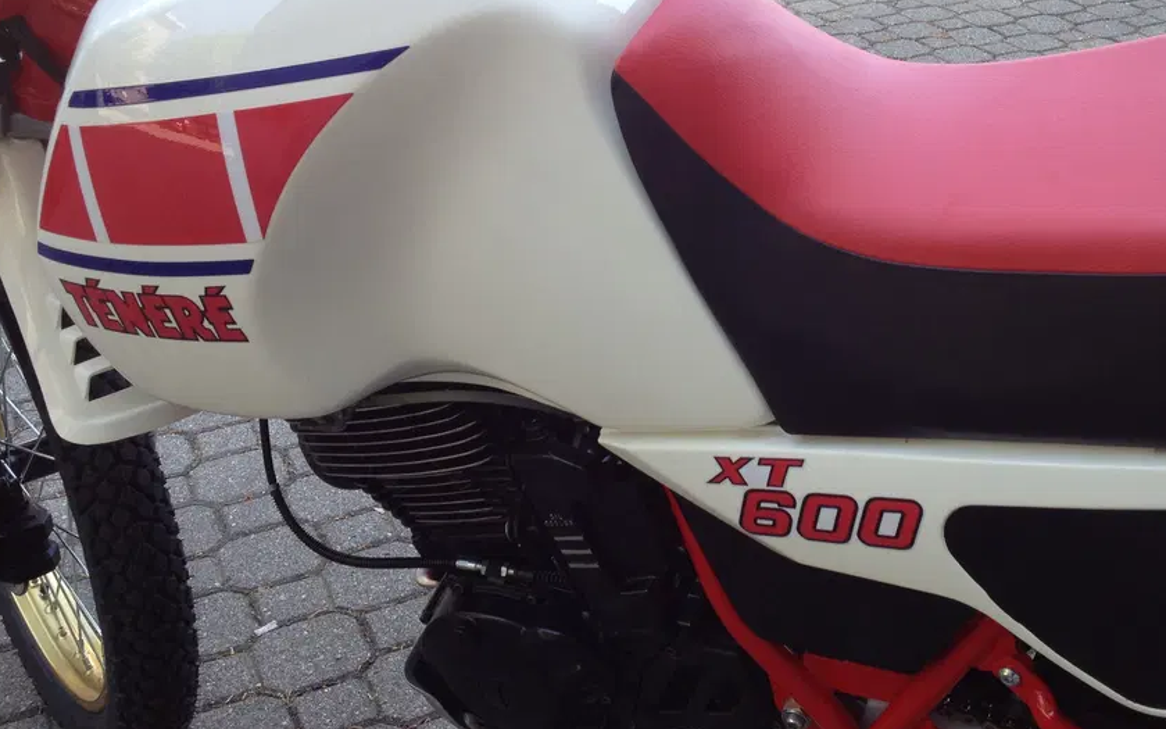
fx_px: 1684
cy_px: 274
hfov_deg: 38.0
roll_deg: +2.4
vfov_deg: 24.3
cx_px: 704
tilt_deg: -25.5
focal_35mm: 53
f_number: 2.4
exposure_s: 1/203
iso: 50
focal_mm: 4.28
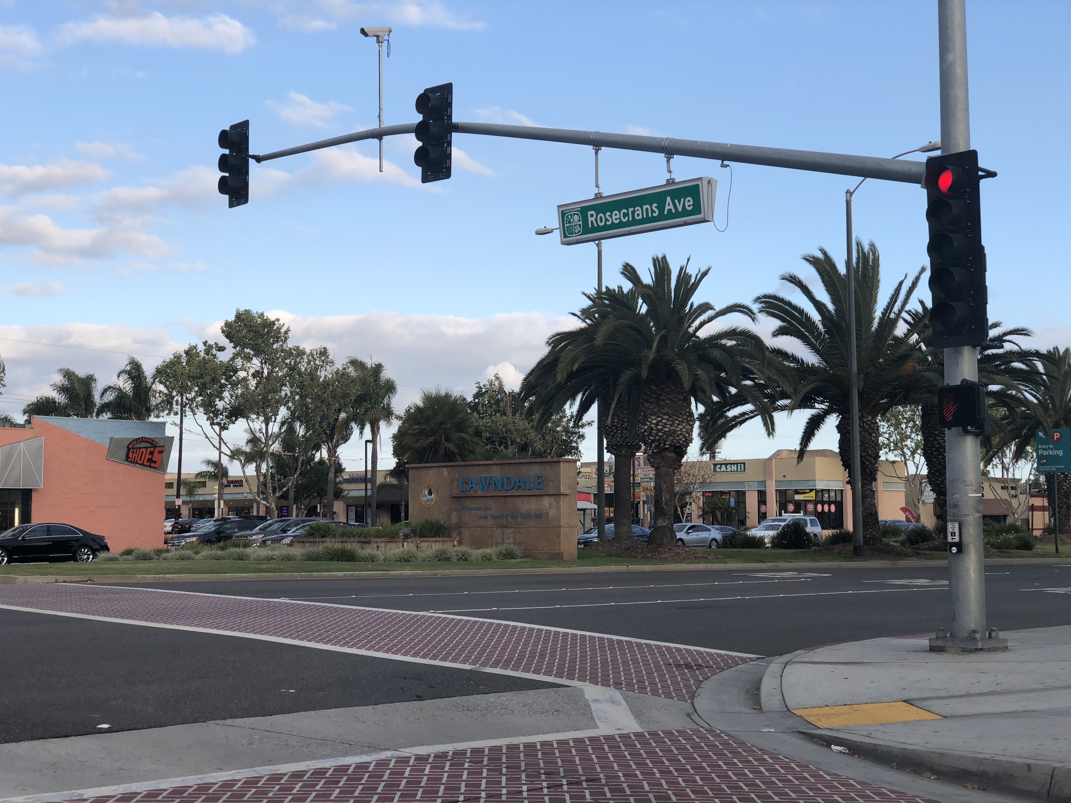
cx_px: 536
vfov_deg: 28.0
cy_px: 402
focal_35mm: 52
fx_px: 1609
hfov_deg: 36.8
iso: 16
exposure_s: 1/453
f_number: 2.4
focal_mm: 6
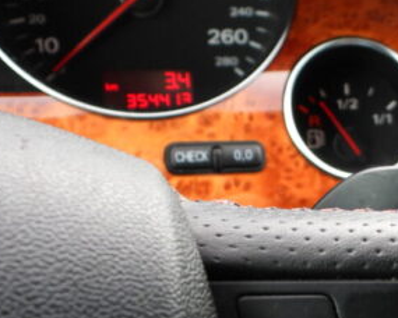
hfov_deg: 23.3
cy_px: 298
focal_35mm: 78
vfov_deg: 19.2
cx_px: 409
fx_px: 919
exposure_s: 1/60
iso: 100
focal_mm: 5.8
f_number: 3.2
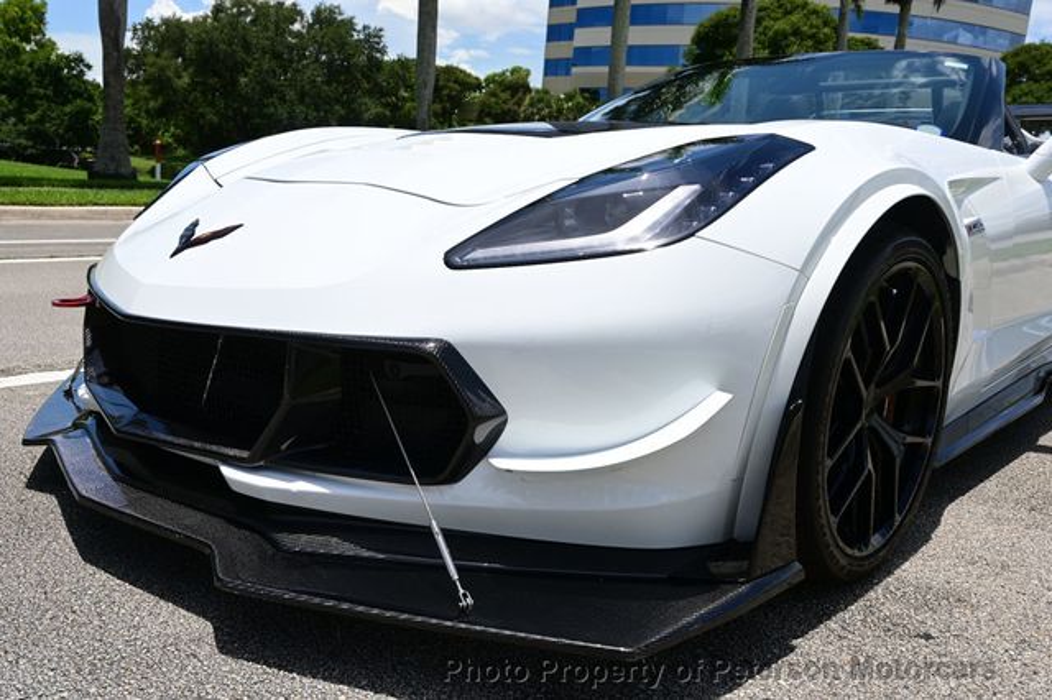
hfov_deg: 63.2
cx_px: 526
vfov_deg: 44.6
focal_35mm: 29
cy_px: 350
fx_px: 854
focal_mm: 19.5
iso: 100
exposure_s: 1/250
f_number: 9
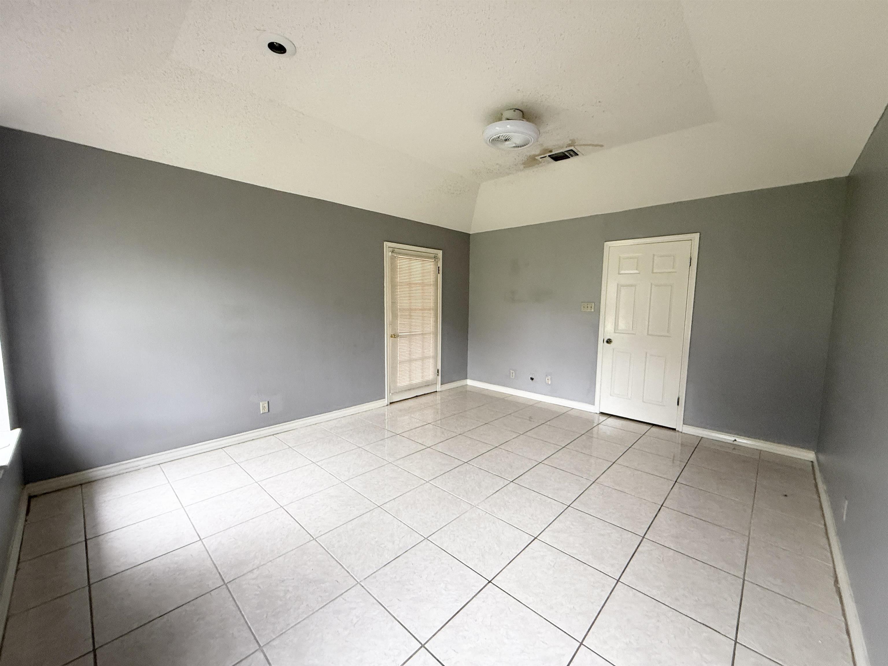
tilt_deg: -5.3
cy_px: 333
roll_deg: -0.8
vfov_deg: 85.7
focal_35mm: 14
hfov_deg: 102.1
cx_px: 444
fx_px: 359
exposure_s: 1/86
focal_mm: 2.22
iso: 320
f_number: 2.2
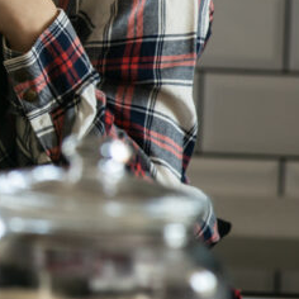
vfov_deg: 5.6
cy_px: -20
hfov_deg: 5.5
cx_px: -272
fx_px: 3069
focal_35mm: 314
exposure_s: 1/200
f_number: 3.5
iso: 800
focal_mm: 85
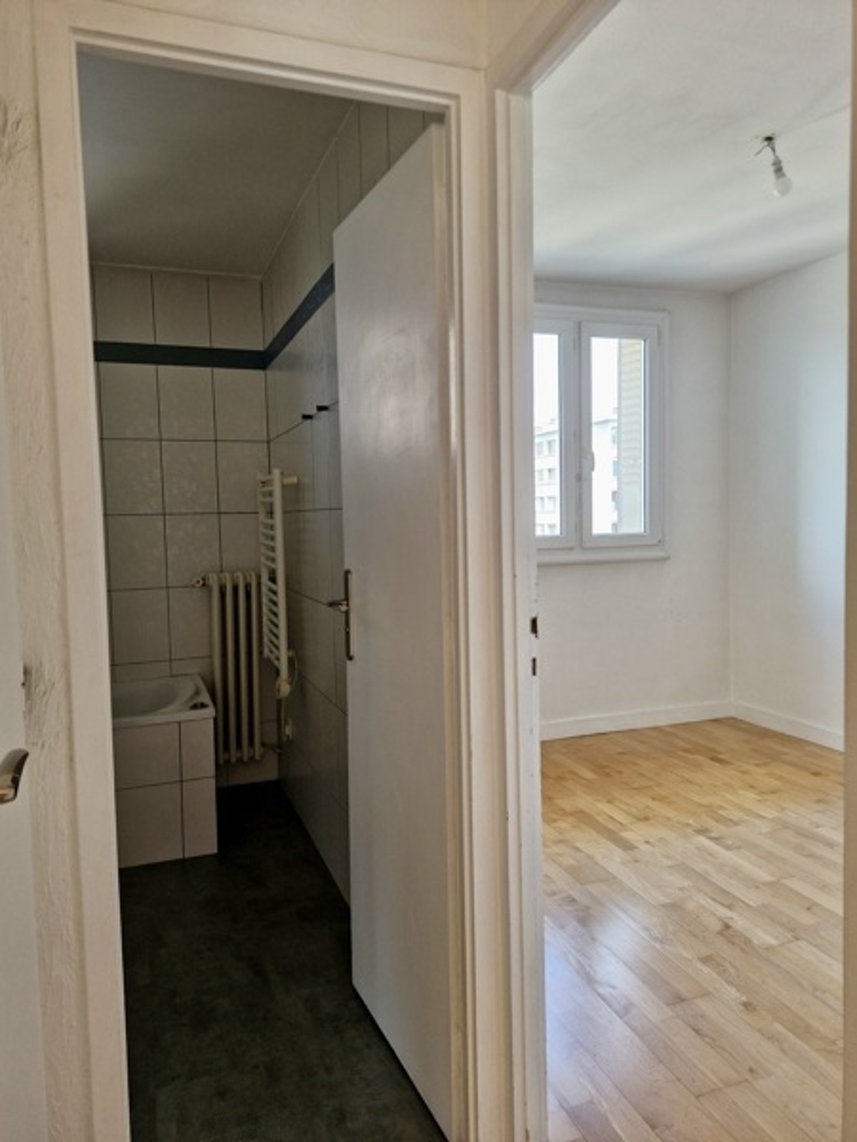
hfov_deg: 58.9
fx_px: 759
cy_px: 571
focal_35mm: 23
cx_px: 428
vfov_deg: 73.9
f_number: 1.8
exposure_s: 1/182
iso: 125
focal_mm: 5.54
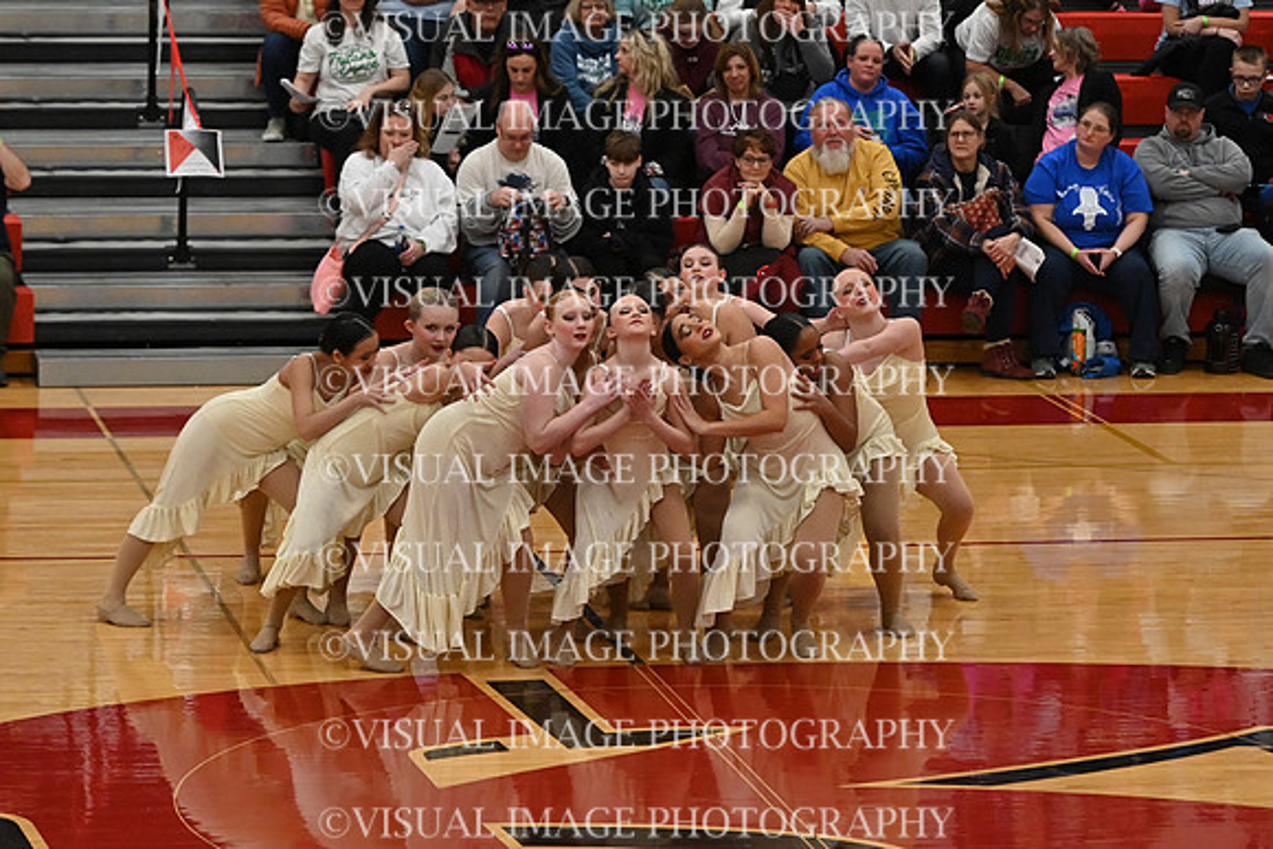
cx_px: 636
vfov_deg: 8.3
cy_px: 424
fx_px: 5836
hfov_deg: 12.4
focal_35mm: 165
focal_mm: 110
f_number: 4
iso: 5000
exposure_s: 1/400
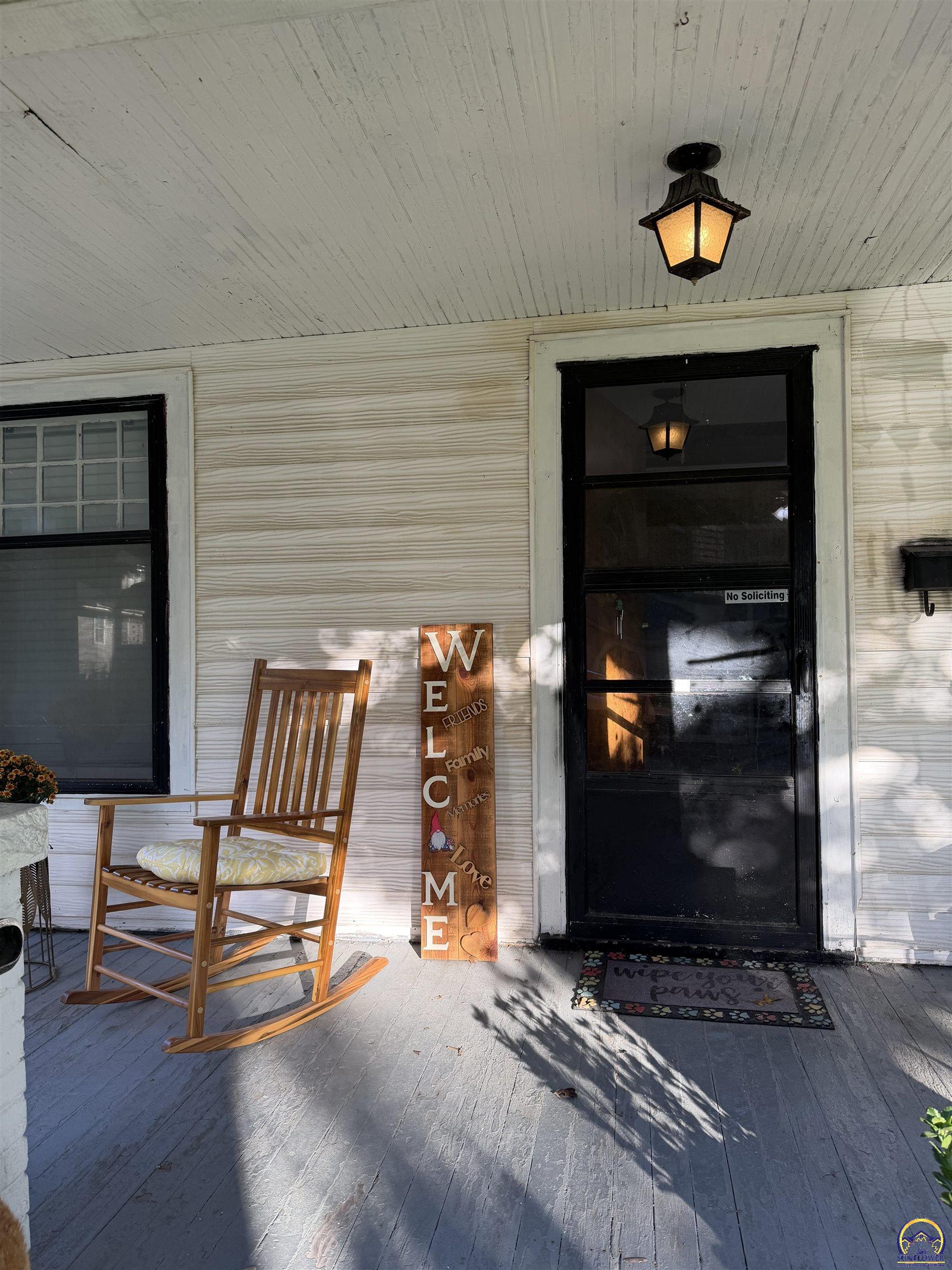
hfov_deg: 56.8
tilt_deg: -0.1
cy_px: 635
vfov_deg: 71.6
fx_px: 880
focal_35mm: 24
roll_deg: -0.2
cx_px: 476
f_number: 1.78
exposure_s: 1/198
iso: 64
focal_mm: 6.76
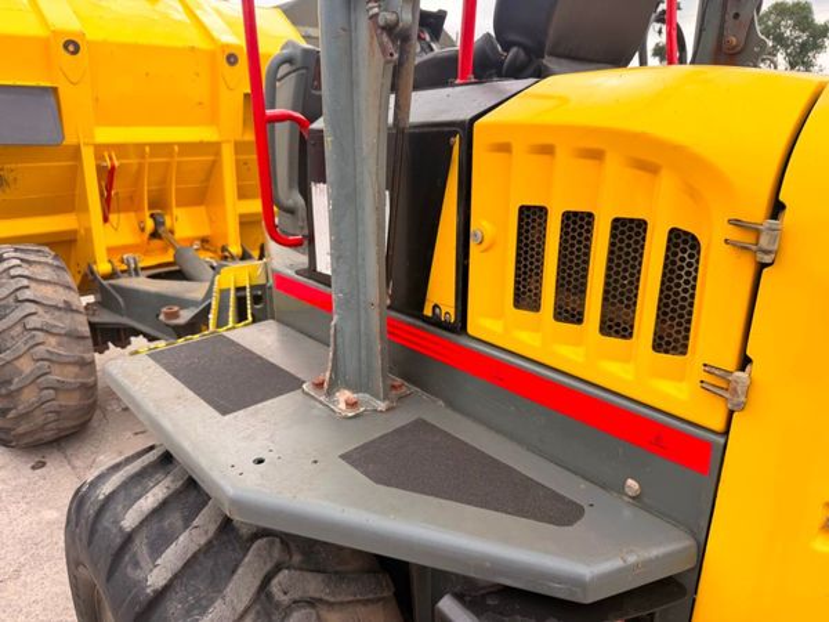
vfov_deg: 56.8
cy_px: 311
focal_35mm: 24
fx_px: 575
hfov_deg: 71.6
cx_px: 414
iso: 80
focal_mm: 6.76
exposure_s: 1/1005
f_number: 1.78
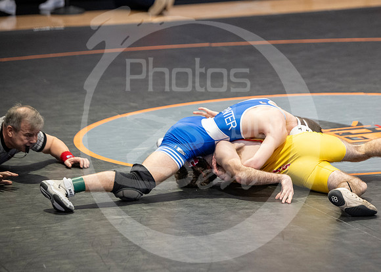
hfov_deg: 10.9
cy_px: 123
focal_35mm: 185
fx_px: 1998
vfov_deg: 7.8
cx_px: 249
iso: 3200
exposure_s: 1/1000
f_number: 2.8
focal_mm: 135
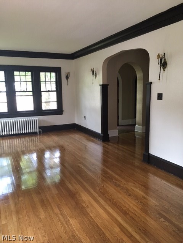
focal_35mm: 29
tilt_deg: -10.3
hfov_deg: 48.2
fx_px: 204
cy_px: 122
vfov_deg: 61.7
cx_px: 92
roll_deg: -0.3
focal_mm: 4.15
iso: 125
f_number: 2.2
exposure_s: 1/30
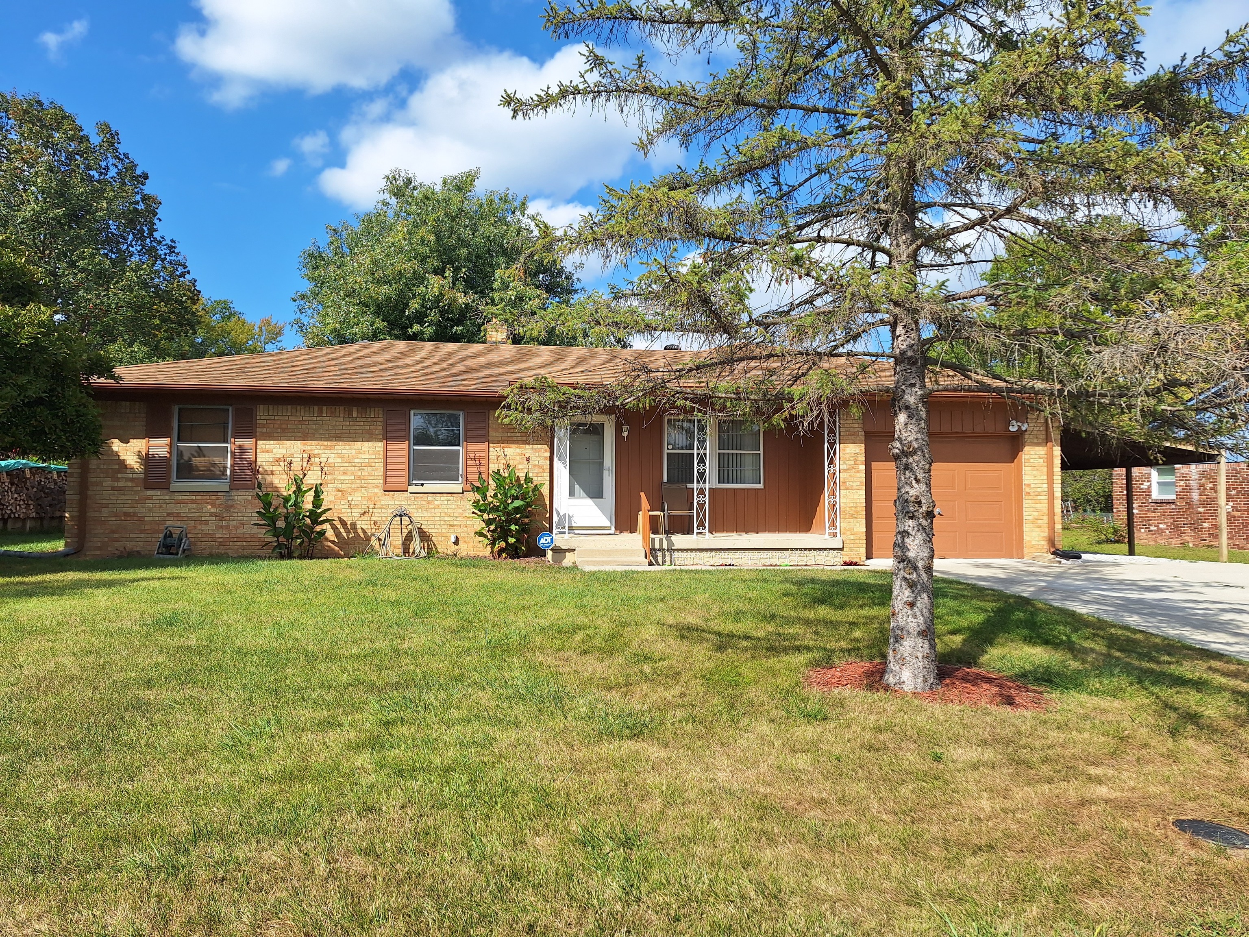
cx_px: 624
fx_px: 830
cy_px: 468
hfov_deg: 73.9
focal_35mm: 23
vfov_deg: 58.9
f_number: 1.8
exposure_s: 1/2809
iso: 40
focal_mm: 5.54
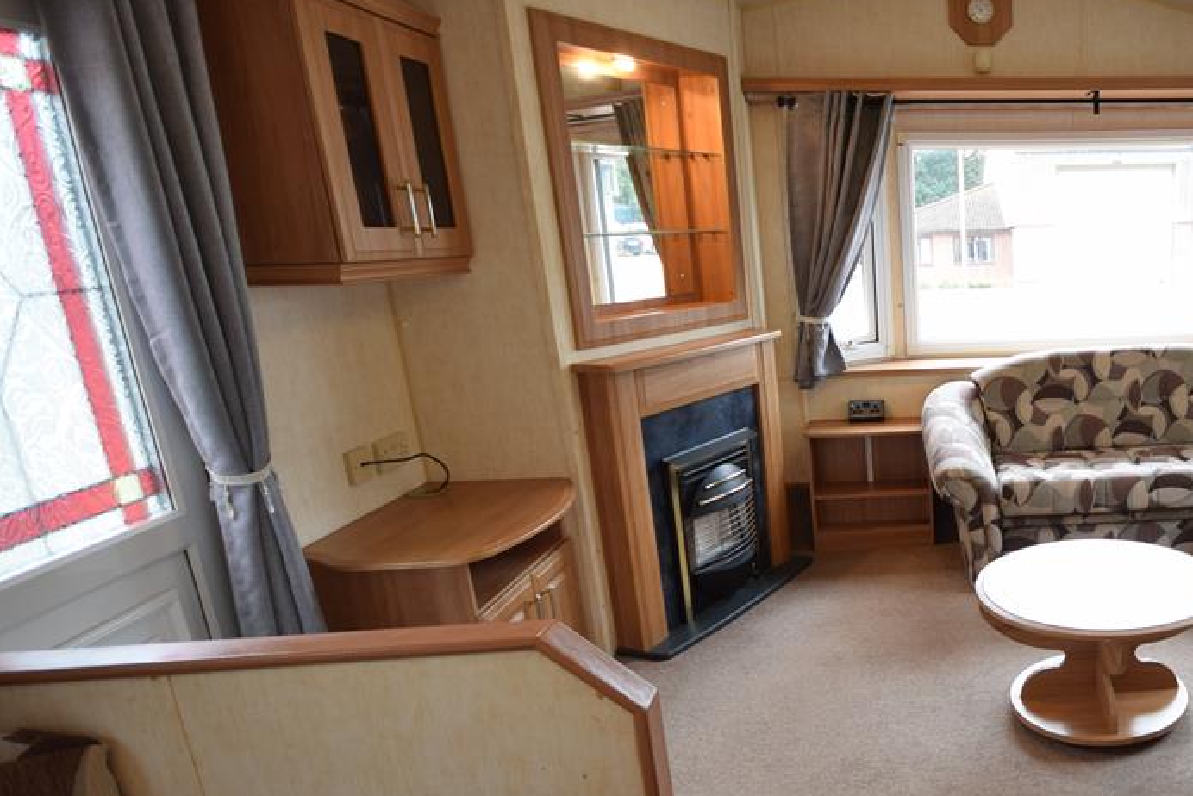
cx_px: 1005
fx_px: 862
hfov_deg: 61.7
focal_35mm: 26
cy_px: 481
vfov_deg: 49.3
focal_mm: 10
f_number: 4
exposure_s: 1/30
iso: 200
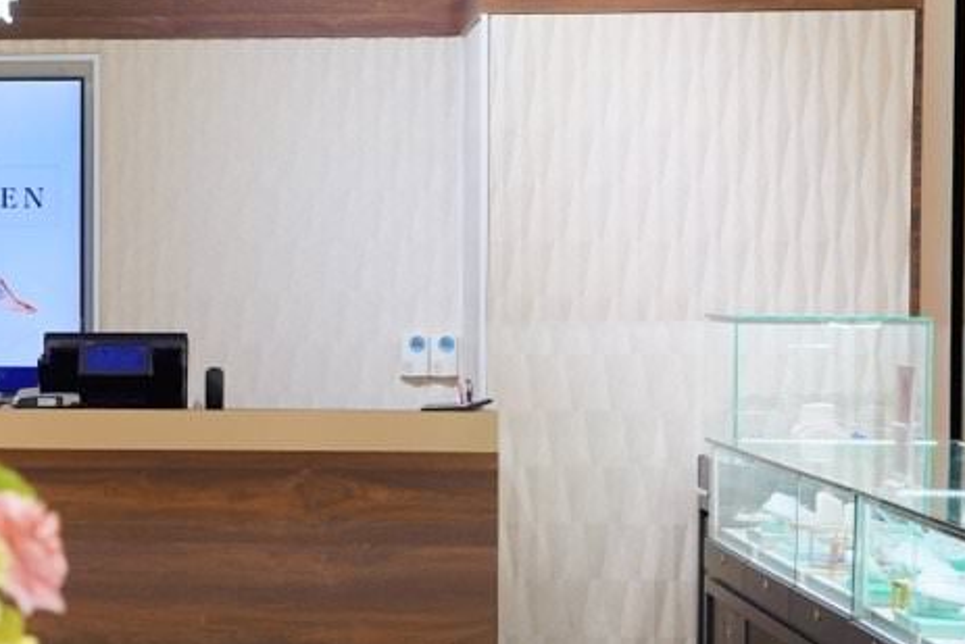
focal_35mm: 116
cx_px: -129
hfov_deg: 17.0
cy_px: 354
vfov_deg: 11.8
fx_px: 3119
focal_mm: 44.9
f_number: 4.5
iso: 100
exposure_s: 1/80
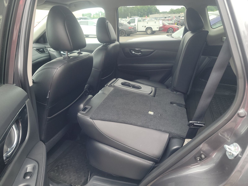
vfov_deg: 56.8
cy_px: 93
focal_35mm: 24
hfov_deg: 71.6
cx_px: 124
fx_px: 172
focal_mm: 6.7
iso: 120
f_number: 1.8
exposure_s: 1/59
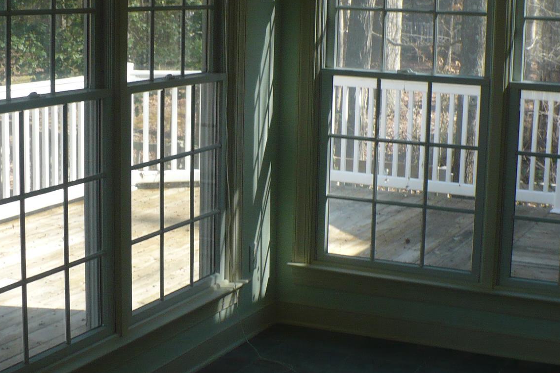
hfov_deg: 29.2
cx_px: 284
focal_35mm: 69
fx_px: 1073
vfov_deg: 19.7
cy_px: 152
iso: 100
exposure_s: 1/200
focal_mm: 6.1
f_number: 2.8
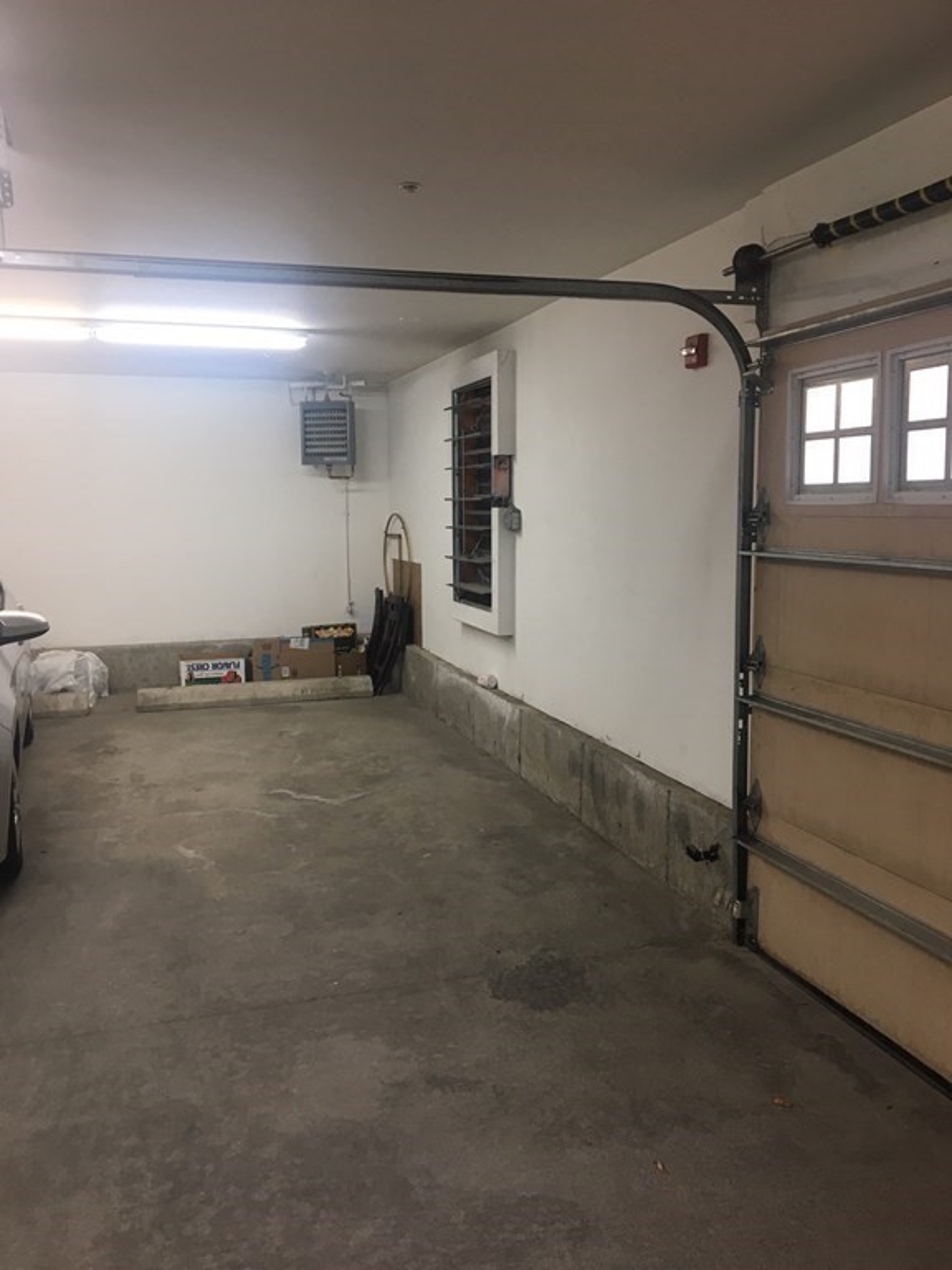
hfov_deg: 48.2
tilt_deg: -8.5
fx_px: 1063
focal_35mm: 29
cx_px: 476
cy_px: 635
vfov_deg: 61.7
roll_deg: +0.5
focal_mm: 4.15
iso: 64
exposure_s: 1/30
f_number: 2.2
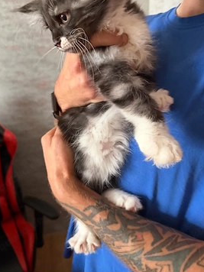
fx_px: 212
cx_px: 96
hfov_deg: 51.3
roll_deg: +0.4
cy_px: 123
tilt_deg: -17.2
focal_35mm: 27
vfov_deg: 65.2
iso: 800
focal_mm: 6.76
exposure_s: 1/45
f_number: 1.78
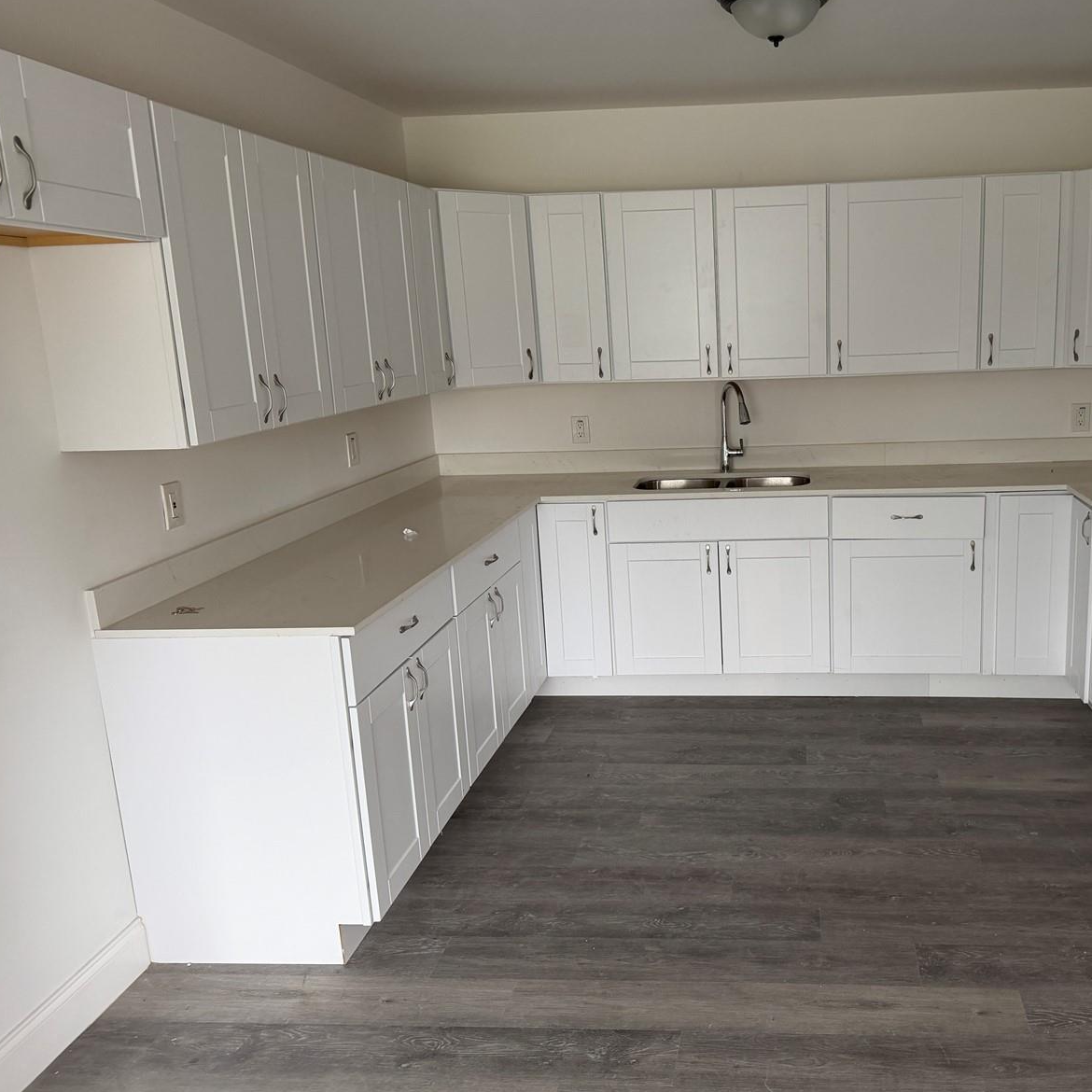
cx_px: 736
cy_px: 549
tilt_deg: -14.8
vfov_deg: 55.6
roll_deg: +2.2
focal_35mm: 29
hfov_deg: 54.4
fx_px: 1035
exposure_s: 1/80
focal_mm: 6.76
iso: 200
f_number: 1.78
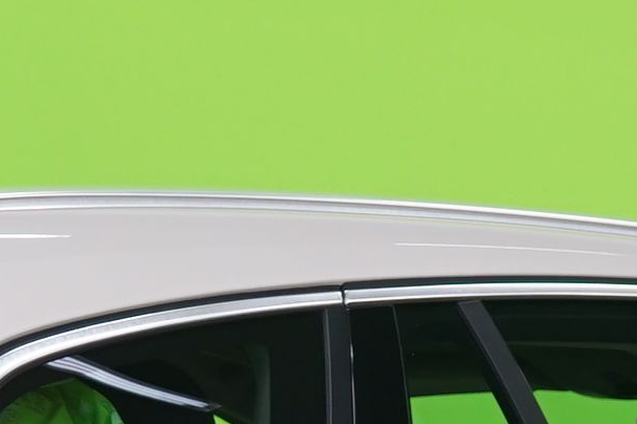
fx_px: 5520
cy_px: 635
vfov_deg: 4.4
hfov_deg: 6.6
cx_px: 265
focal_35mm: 312
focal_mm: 48
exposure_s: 1/8
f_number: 5
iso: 400
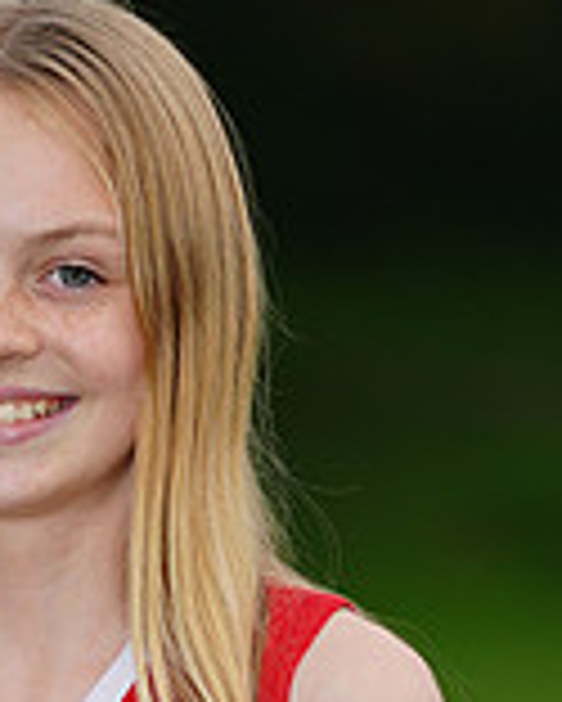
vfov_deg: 2.8
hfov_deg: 2.2
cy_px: 896
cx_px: -58
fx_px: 14457
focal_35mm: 696
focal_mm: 200
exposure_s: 1/200
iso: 200
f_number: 5.6
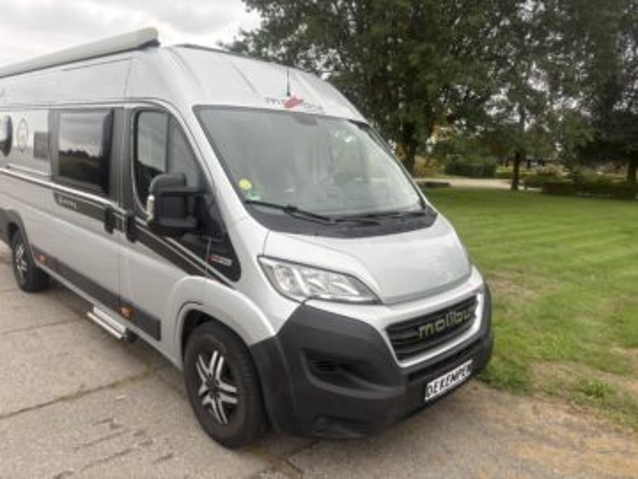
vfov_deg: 53.1
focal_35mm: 26
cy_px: 240
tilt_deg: -8.9
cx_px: 319
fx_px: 479
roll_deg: -2.1
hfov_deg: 67.3
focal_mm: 5.96
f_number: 1.6
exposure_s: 1/641
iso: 50
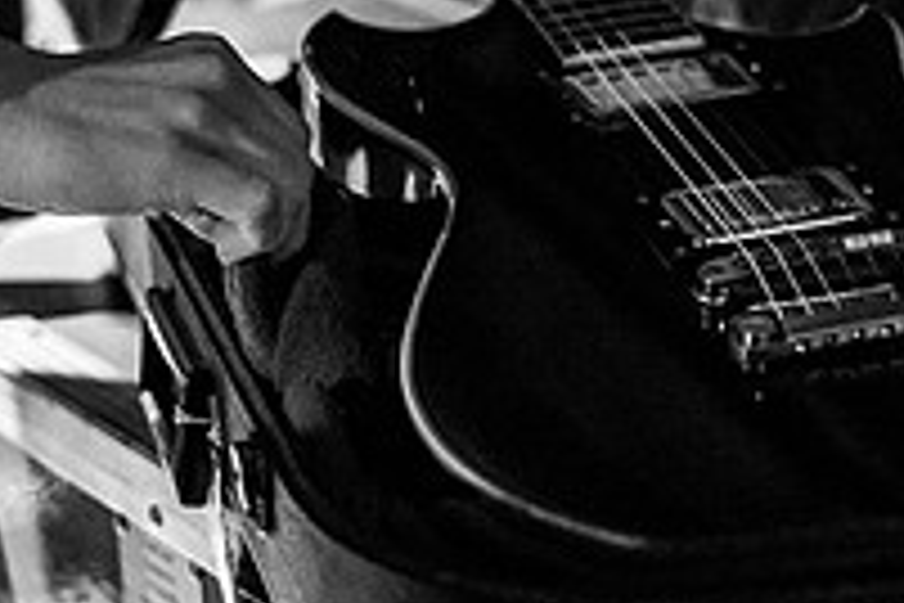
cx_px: 603
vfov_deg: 9.5
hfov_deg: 14.2
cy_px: 133
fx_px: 3616
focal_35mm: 144
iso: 3200
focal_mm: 50
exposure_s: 1/200
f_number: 2
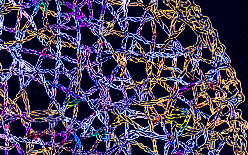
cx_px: -37
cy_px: 174
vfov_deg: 7.0
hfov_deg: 11.0
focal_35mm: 187
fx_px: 1264
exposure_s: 1/160
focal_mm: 50
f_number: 5.6
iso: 250
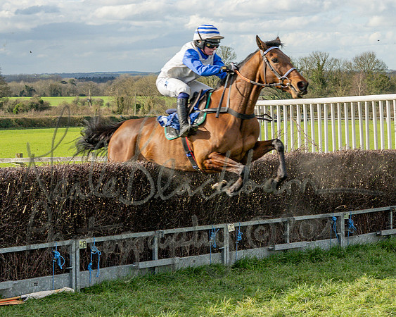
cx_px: 358
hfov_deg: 16.9
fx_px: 1318
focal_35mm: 112
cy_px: 132
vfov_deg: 13.7
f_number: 4
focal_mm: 35
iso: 200
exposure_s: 1/1250
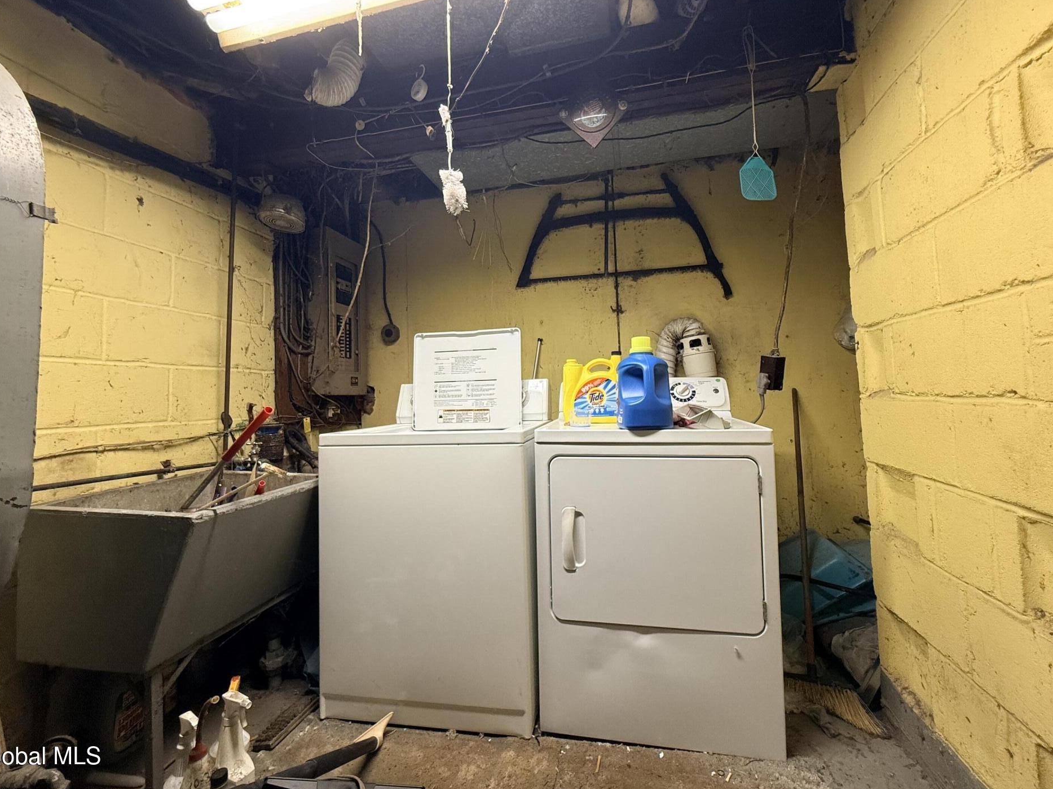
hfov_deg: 98.2
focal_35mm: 15
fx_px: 456
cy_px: 372
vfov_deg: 81.7
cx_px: 539
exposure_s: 1/60
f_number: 2.2
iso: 200
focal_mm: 2.22
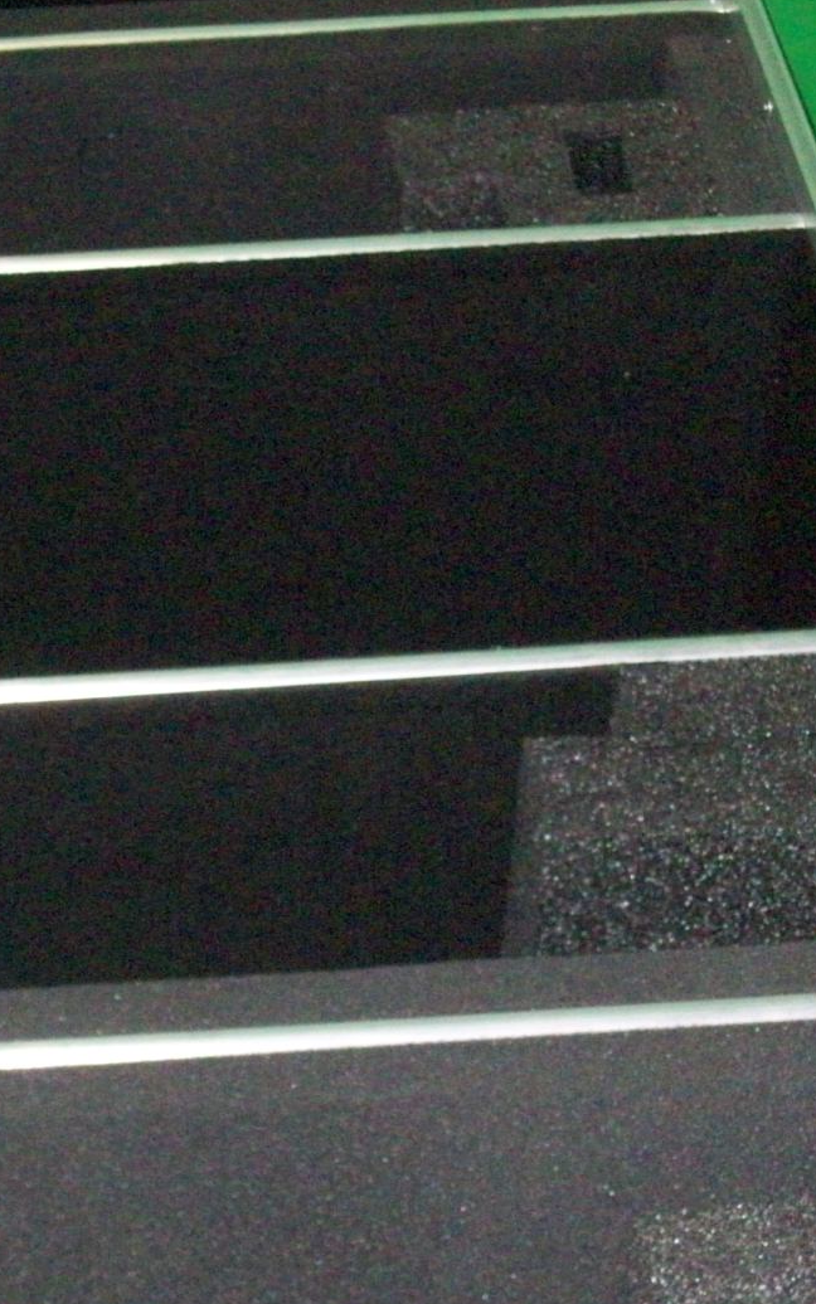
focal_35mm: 88
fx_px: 3129
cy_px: 631
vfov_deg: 23.5
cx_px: -33
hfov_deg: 14.6
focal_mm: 7.1
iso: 320
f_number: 3.2
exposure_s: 1/65.1
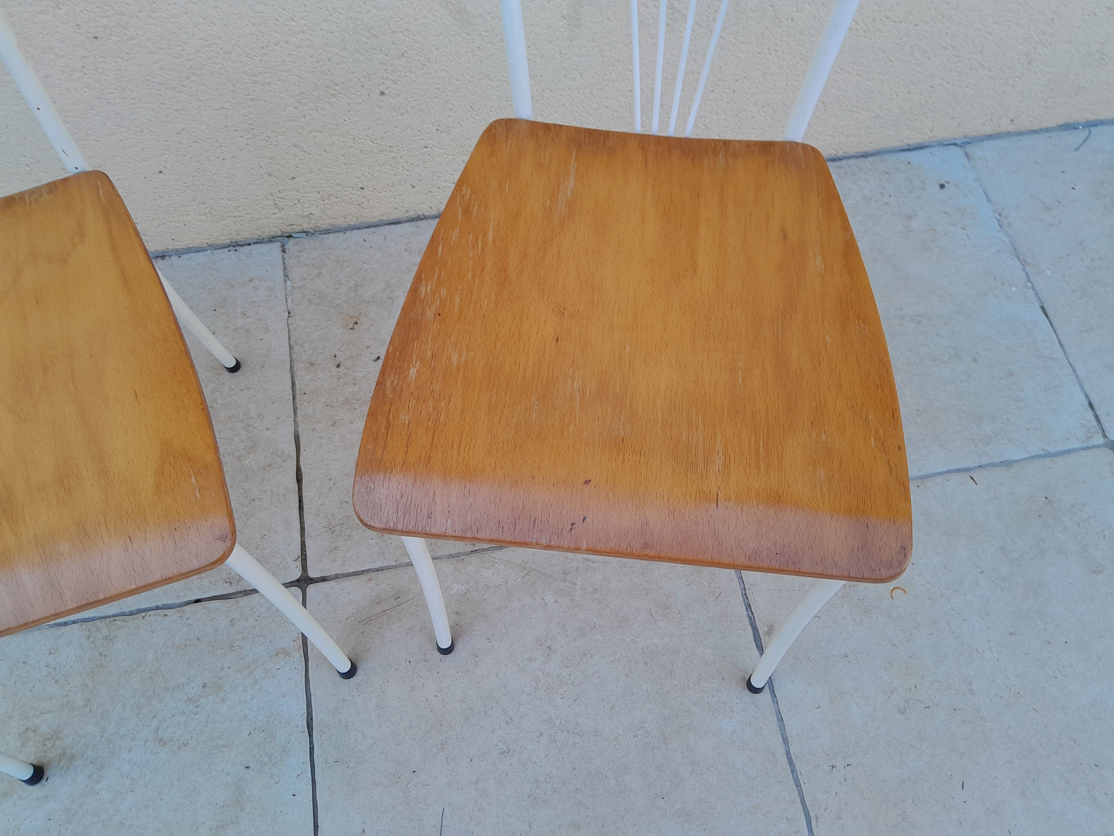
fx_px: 837
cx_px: 557
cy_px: 418
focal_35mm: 26
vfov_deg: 53.1
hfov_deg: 67.3
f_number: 1.8
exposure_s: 1/100
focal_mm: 3.98
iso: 40
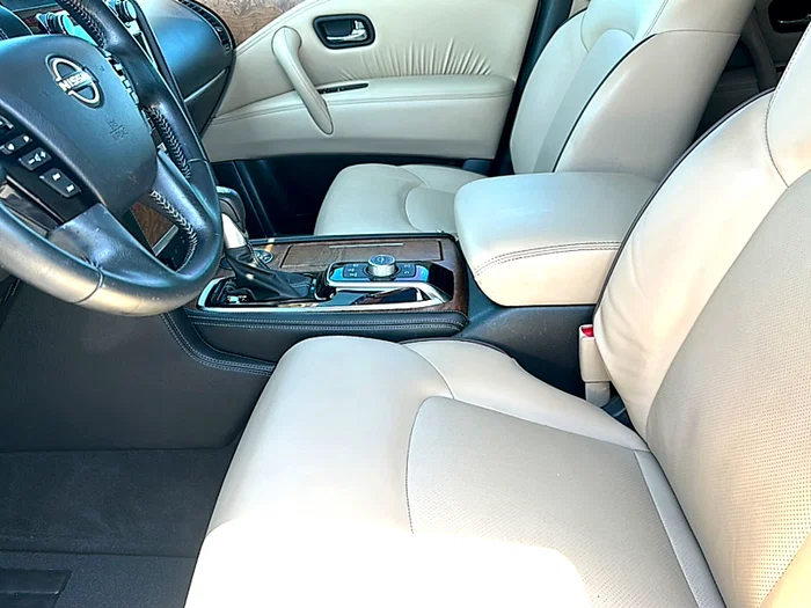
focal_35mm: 25
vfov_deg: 54.9
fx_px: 586
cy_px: 304
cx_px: 406
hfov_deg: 69.4
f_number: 1.78
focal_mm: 6.86
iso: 64
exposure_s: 1/158
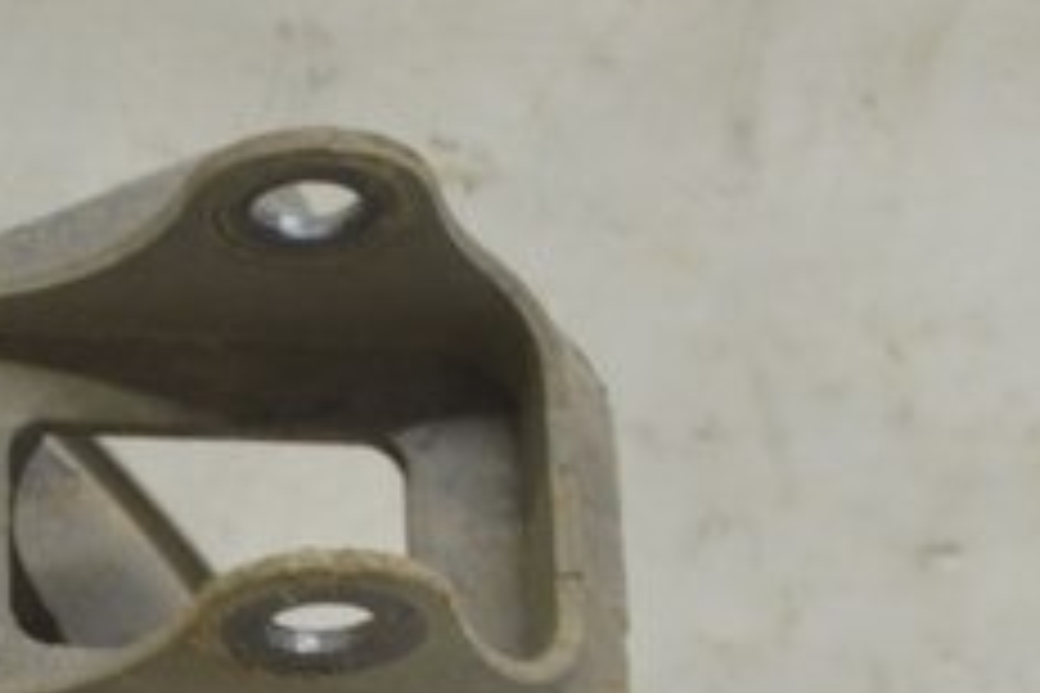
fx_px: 5748
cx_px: -887
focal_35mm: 199
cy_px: 1060
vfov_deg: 6.8
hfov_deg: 9.8
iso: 400
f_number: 5.6
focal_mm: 30
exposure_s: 1/20
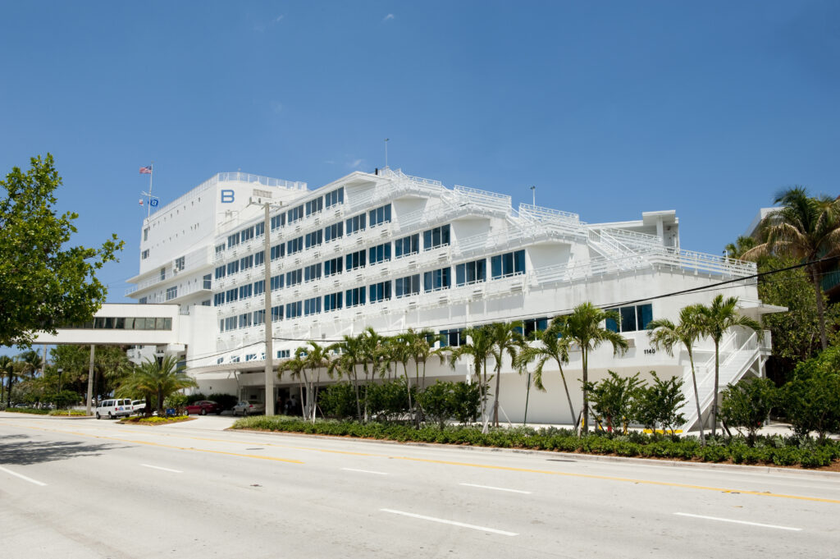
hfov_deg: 55.8
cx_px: 420
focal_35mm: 34
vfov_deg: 38.8
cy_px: 280
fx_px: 793
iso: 200
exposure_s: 1/200
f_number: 16
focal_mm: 34
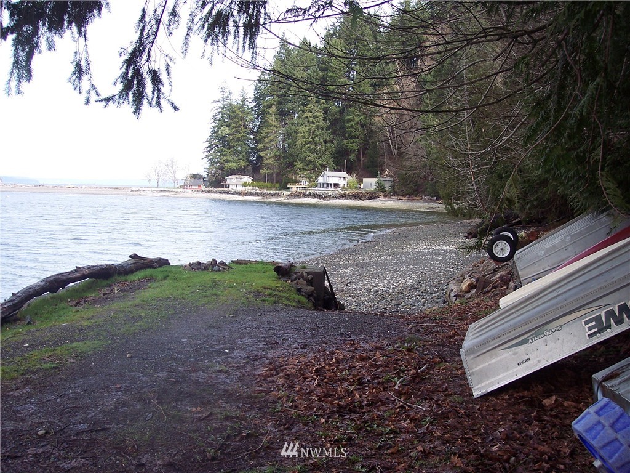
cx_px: 315
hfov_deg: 47.9
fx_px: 710
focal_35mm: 39
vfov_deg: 36.8
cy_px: 236
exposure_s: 1/350
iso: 100
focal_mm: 8
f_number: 3.4
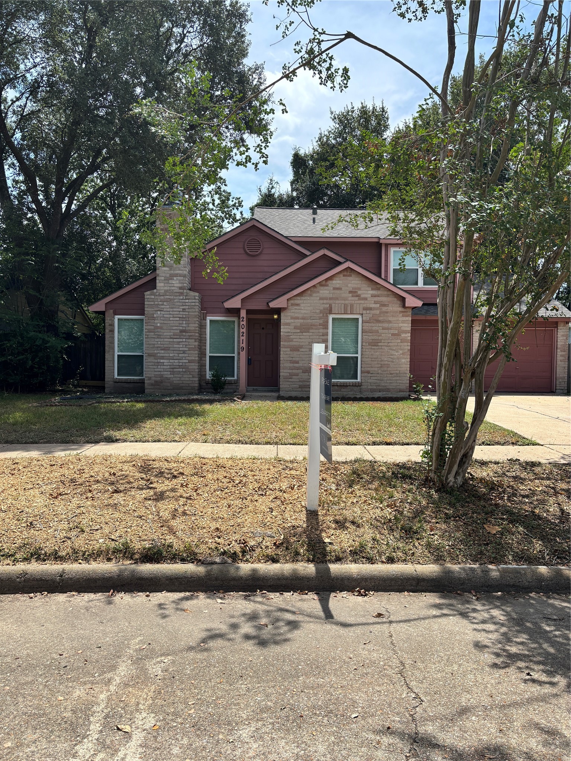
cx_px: 286
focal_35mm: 26
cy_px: 380
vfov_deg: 67.3
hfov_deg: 53.1
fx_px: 572
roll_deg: -0.5
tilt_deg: -1.3
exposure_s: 1/2857
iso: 50
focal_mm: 5.96
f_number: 1.6
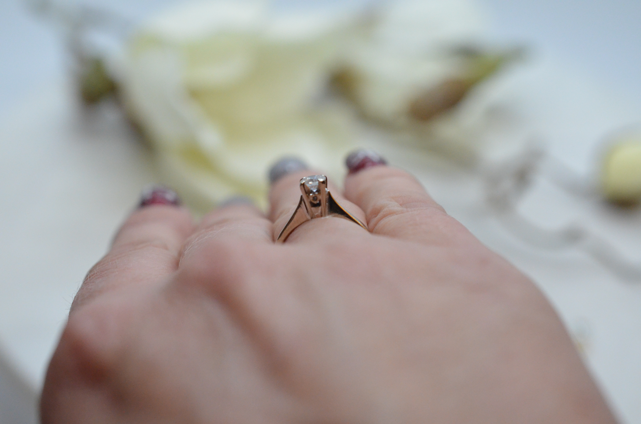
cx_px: 320
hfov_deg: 33.5
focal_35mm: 60
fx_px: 1066
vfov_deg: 22.5
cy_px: 212
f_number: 5
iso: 3200
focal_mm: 40
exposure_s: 1/2000
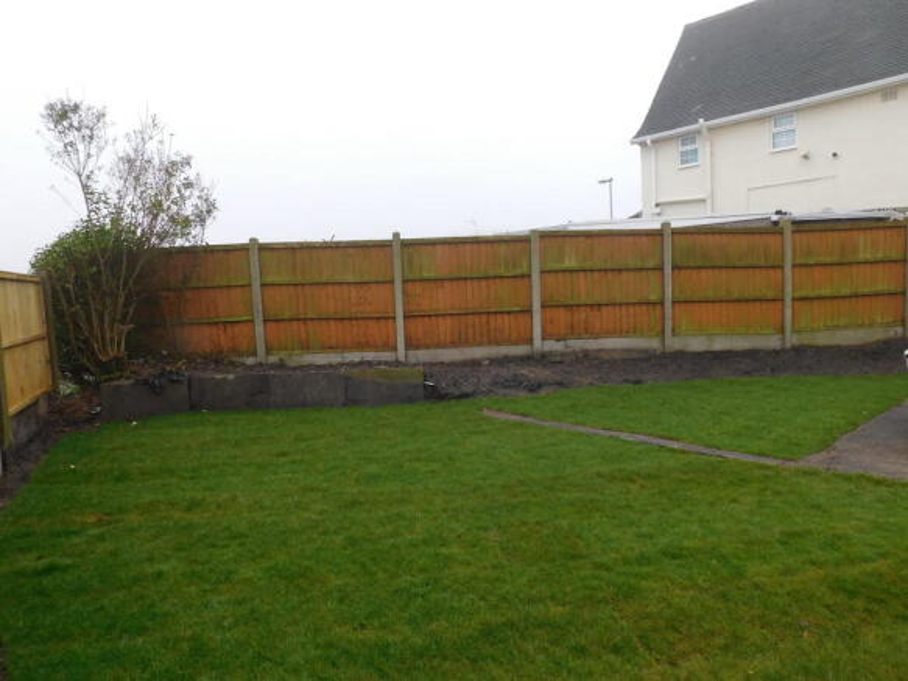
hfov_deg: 73.9
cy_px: 340
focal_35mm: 23
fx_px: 603
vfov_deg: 58.9
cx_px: 454
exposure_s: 1/250
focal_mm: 4
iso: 125
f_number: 3
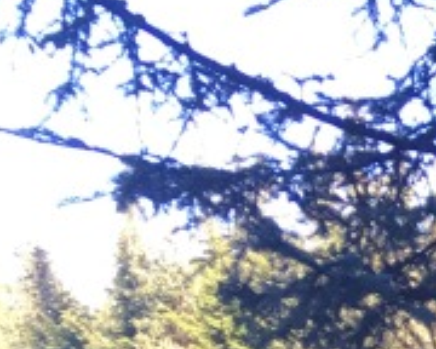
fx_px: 2078
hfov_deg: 9.7
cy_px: 860
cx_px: 1233
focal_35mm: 161
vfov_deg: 8.7
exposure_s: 1/120
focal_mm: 4.15
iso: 40
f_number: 2.2
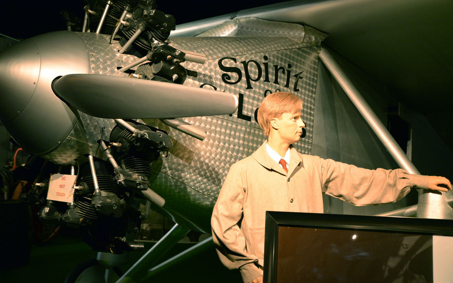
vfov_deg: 29.2
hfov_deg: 45.2
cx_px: 210
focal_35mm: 44
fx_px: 543
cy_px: 134
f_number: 5.6
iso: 1600
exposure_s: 1/60
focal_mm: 40
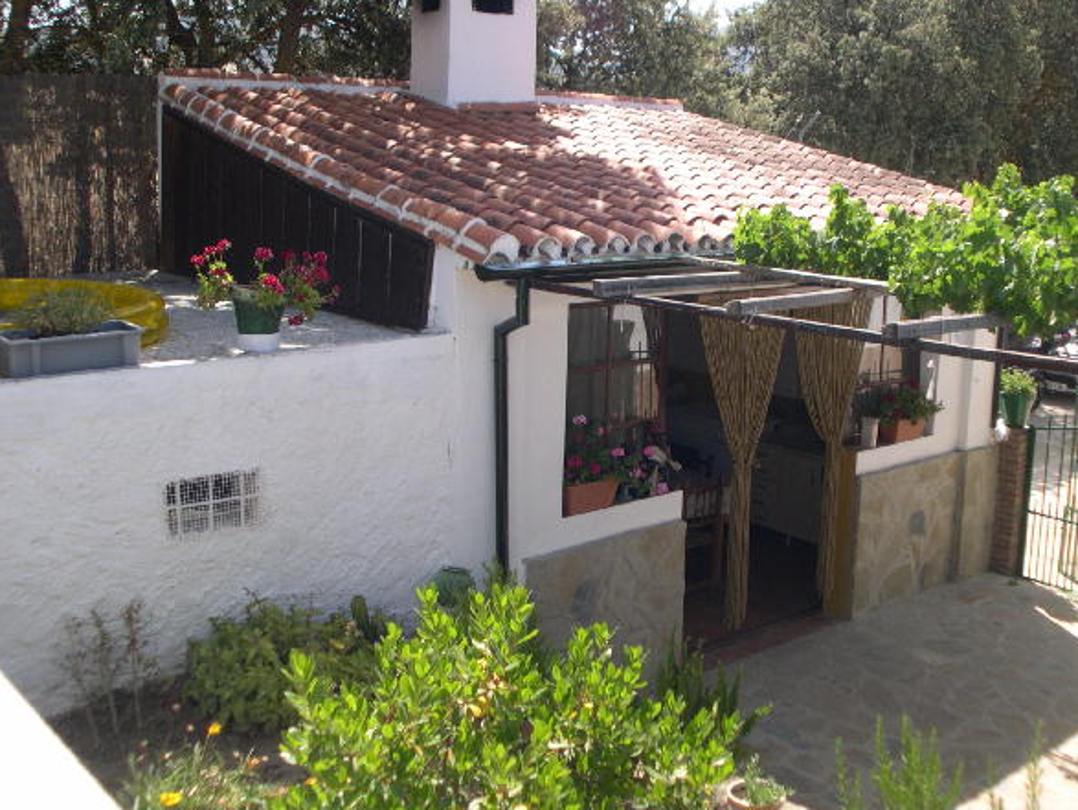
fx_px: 1838
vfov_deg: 24.8
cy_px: 373
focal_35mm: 59
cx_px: 595
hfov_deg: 32.7
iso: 100
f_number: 3.2
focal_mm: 11.1
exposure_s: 1/450
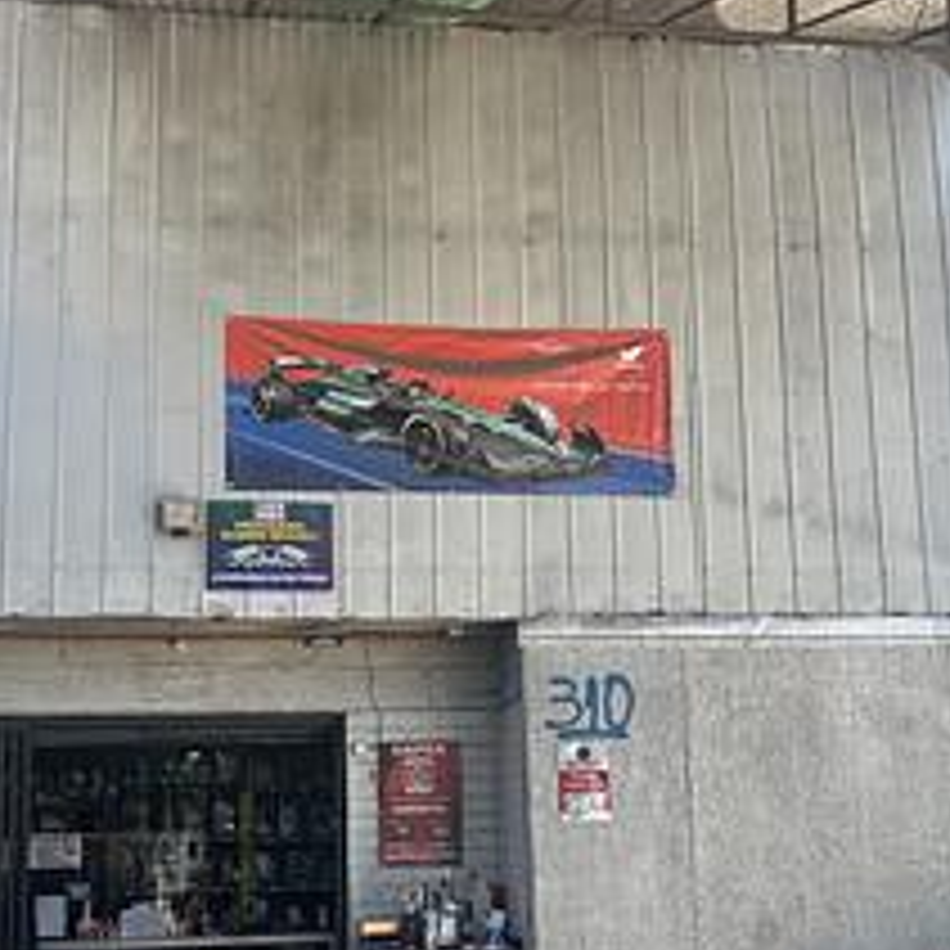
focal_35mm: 43
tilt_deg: +7.2
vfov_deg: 38.6
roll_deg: +0.9
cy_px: 648
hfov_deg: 39.1
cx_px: 439
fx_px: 1335
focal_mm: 6.86
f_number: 1.78
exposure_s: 1/663
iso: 80
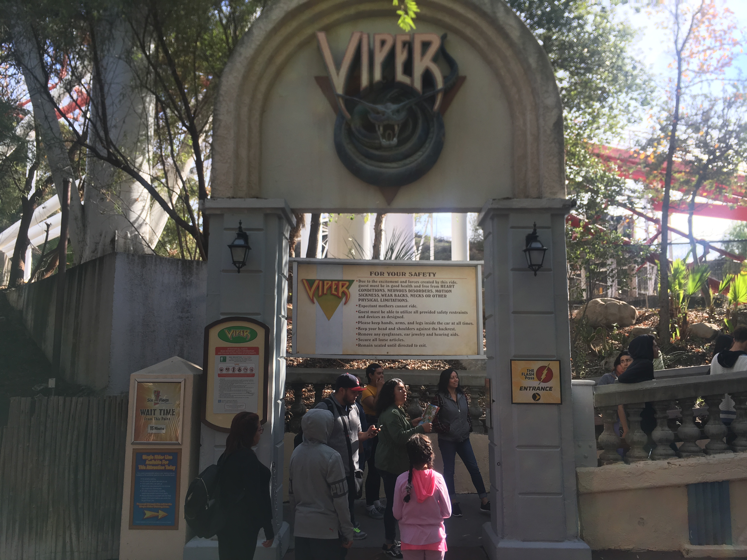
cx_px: 374
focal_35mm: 29
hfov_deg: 61.7
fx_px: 626
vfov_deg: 48.2
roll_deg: -0.9
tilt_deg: +9.5
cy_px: 280
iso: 25
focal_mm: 4.15
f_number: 2.2
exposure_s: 1/298
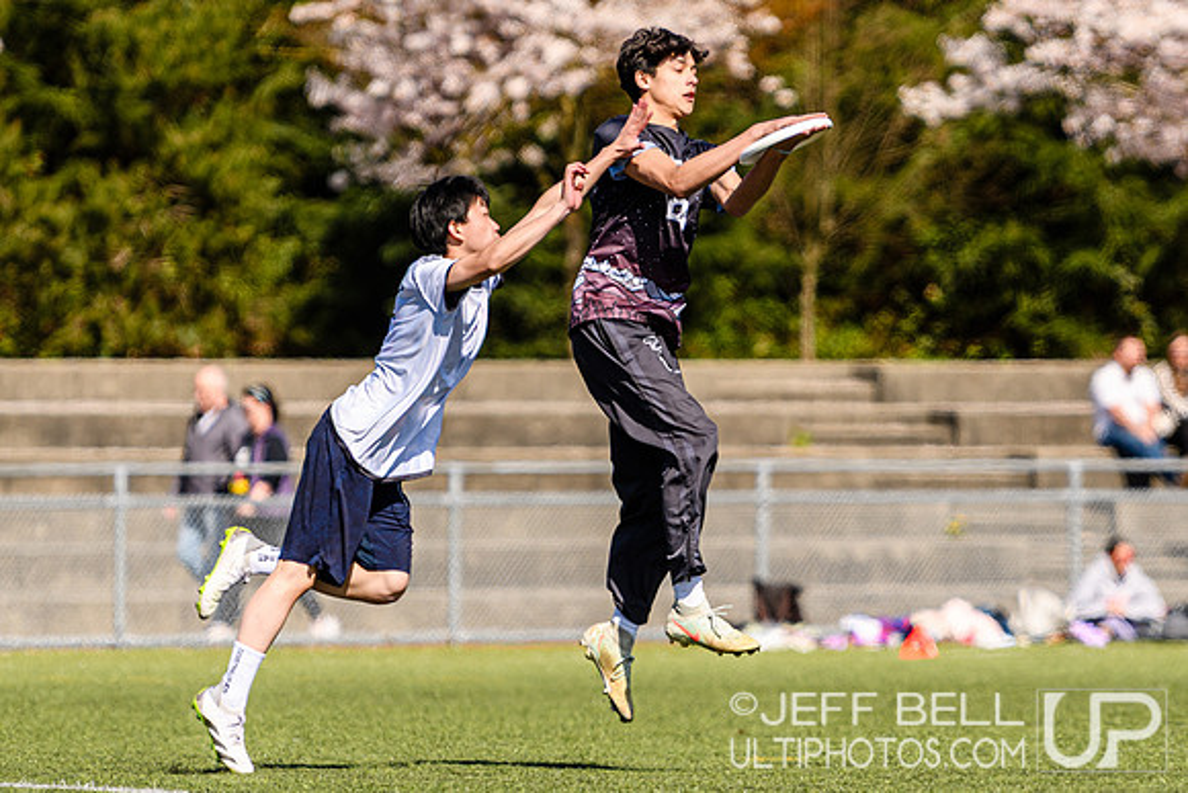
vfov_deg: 3.2
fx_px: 14285
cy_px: 391
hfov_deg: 4.8
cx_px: 755
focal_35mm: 433
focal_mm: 200
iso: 100
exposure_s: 1/2000
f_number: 3.2
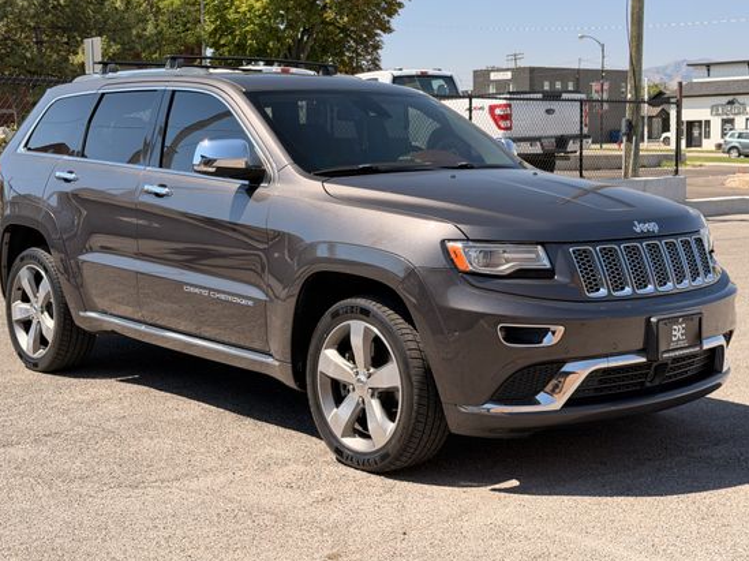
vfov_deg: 26.0
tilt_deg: -5.1
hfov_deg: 34.4
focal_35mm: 56
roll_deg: +1.5
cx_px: 382
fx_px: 1211
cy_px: 240
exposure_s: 1/1027
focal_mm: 6.76
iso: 64
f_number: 1.78
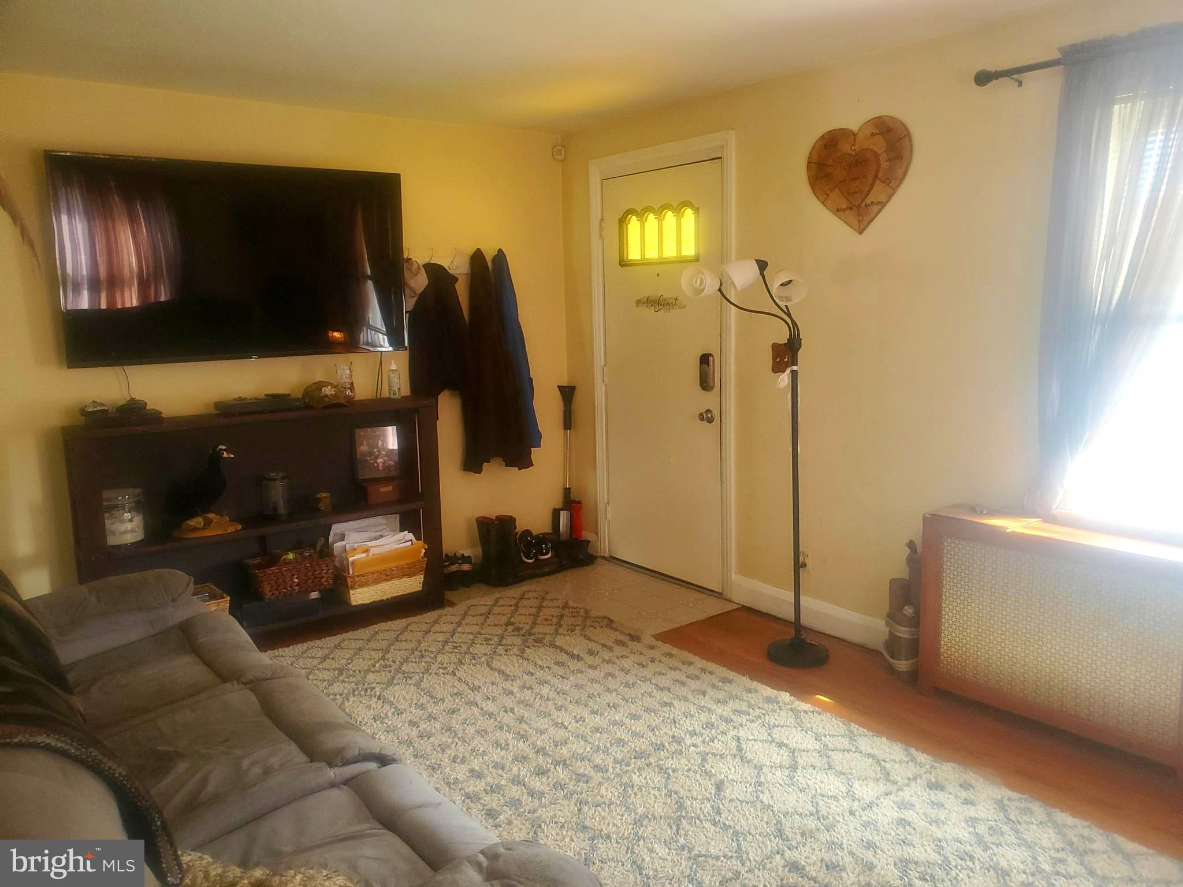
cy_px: 444
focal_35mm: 26
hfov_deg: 67.3
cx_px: 592
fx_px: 889
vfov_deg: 53.1
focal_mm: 4.3
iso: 320
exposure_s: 1/39
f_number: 2.4
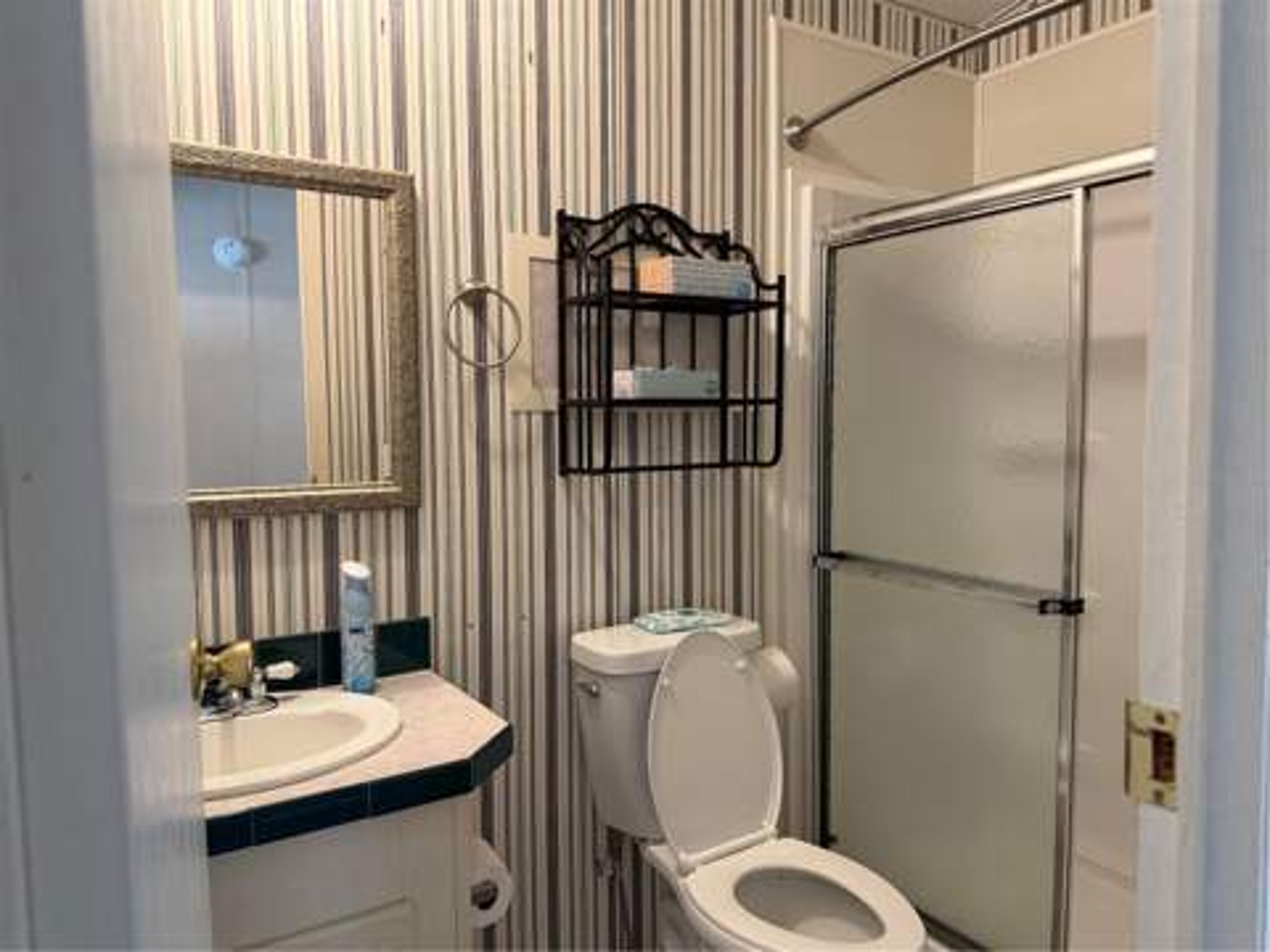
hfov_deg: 71.6
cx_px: 635
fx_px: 881
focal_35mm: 24
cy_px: 476
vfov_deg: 56.8
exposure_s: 1/60
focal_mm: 6.76
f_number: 1.78
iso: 250
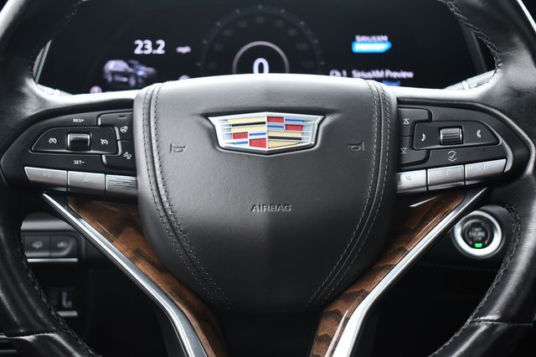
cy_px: 178
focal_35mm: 43
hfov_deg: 45.5
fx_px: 640
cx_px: 268
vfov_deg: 31.2
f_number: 4.2
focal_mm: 29
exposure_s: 1/125
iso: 800
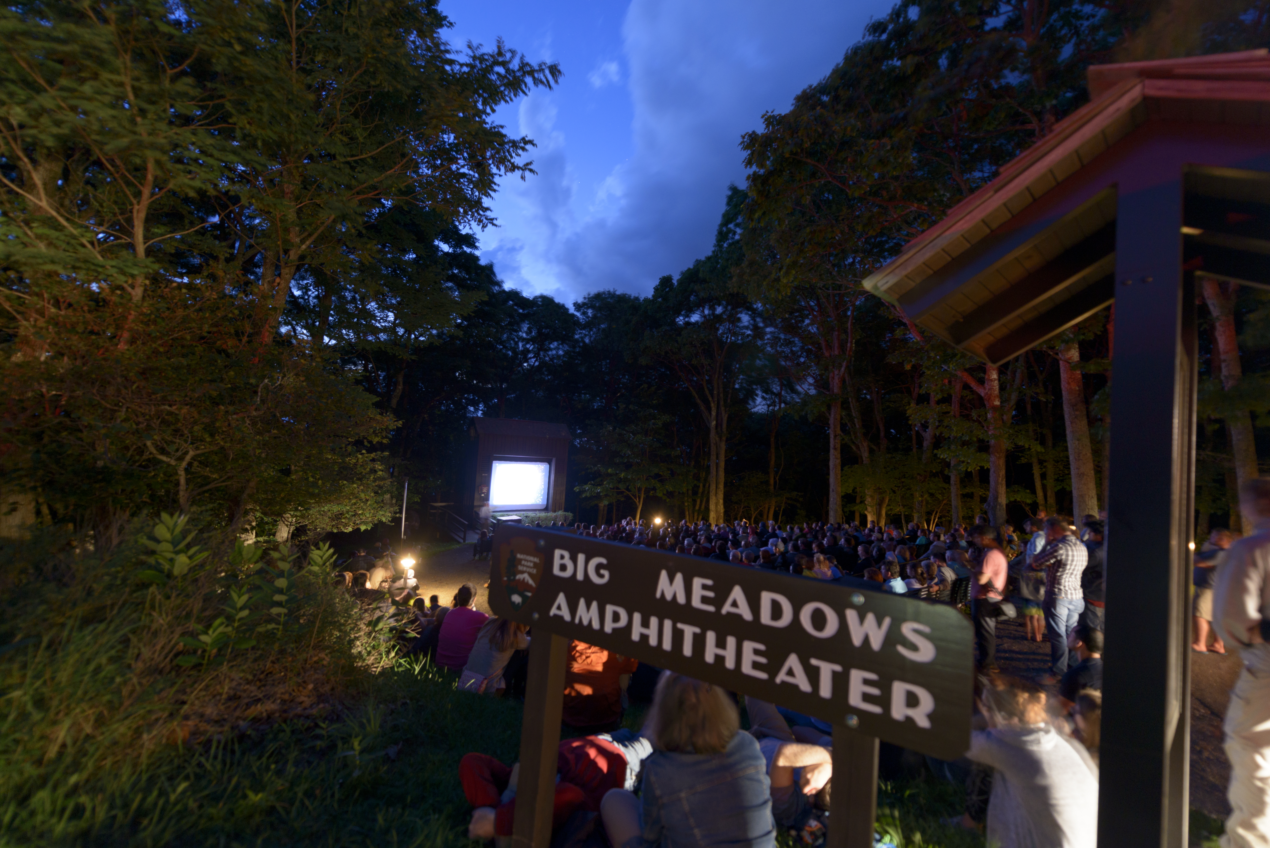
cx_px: 635
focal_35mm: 14
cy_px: 424
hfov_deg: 104.2
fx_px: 494
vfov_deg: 81.2
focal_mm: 14
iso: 400
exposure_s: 5
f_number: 2.8
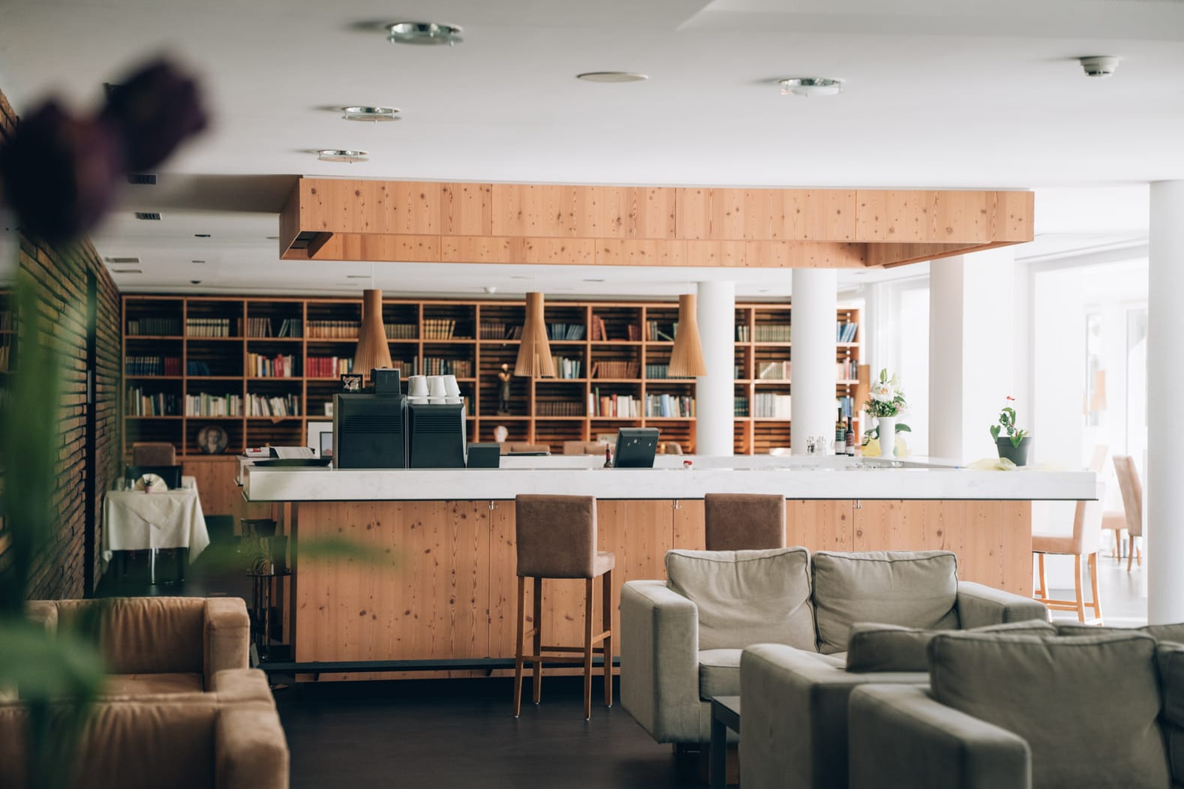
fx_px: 2335
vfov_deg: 19.2
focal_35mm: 71
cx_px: 594
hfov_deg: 28.5
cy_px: 399
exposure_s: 1/800
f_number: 2.5
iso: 800
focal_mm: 70
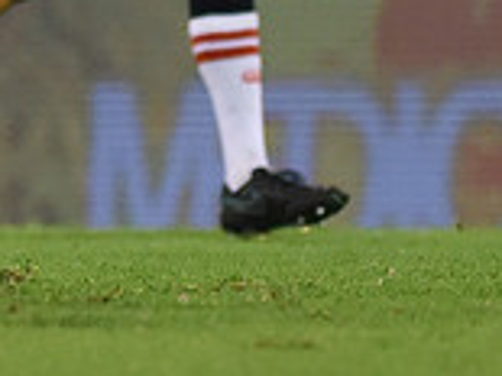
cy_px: -238
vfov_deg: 1.4
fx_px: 15679
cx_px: -363
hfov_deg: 1.8
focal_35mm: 1082
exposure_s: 1/1000
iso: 2000
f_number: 2.8
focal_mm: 300
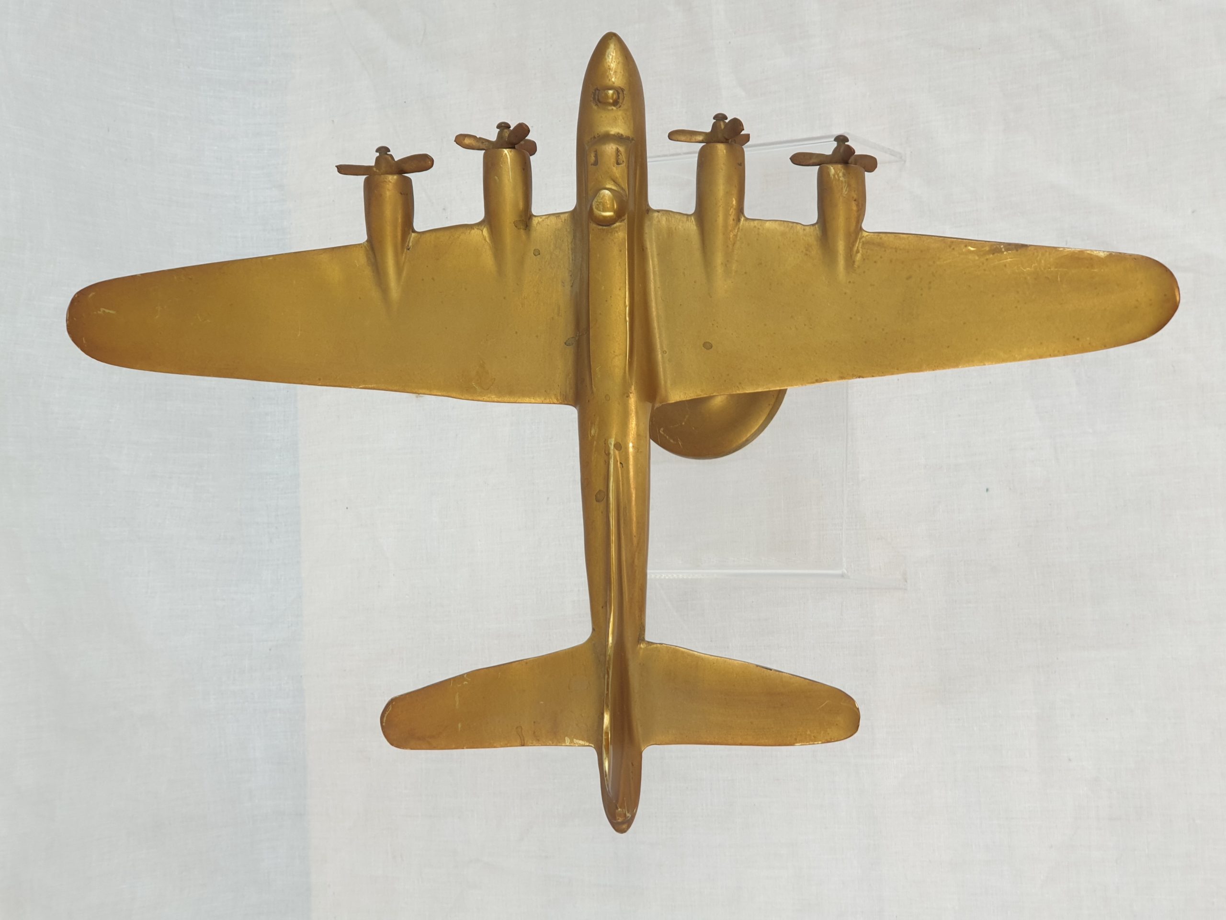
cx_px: 613
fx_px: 1842
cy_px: 460
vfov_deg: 28.0
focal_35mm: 52
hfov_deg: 36.8
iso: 100
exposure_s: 1/33
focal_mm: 6
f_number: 2.4
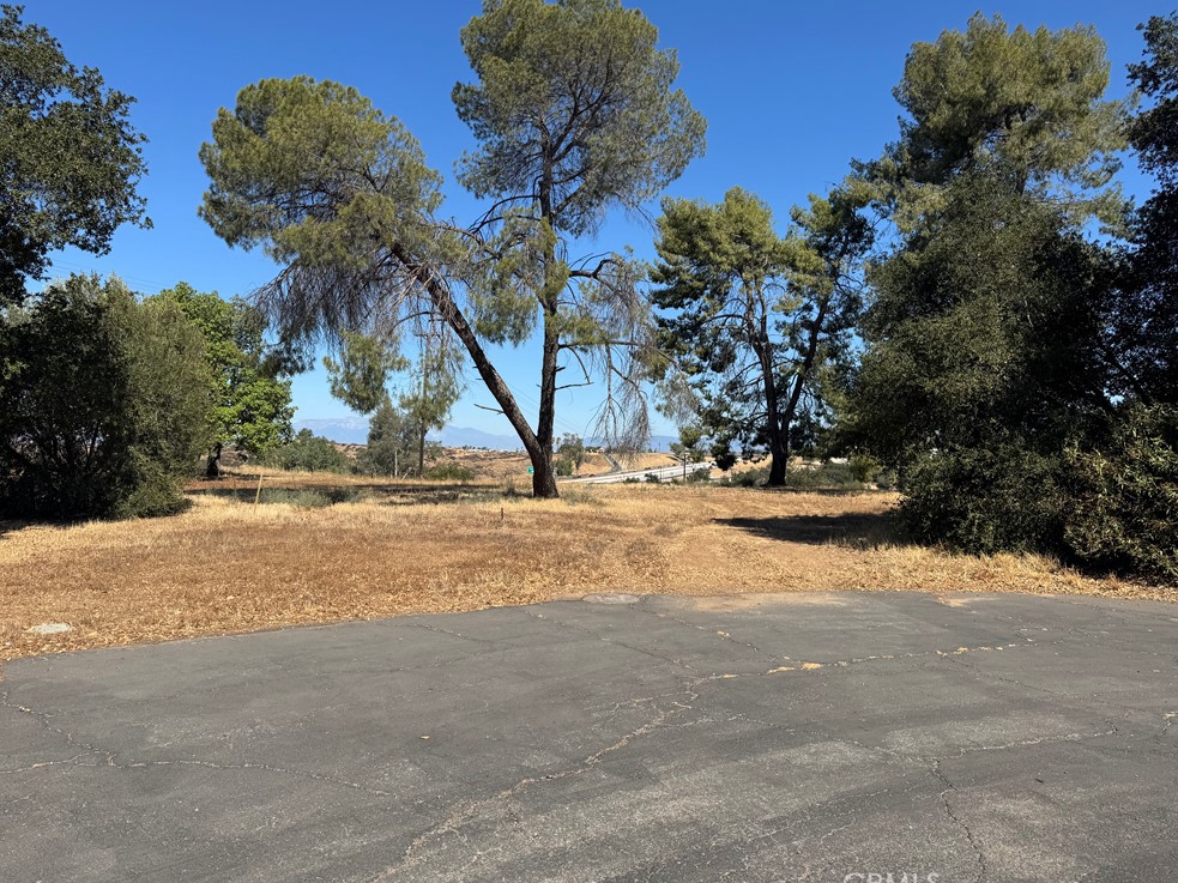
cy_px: 441
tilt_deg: +1.9
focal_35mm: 25
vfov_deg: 54.9
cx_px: 575
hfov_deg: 69.4
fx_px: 851
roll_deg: -2.4
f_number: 1.78
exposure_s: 1/4049
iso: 80
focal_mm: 6.76
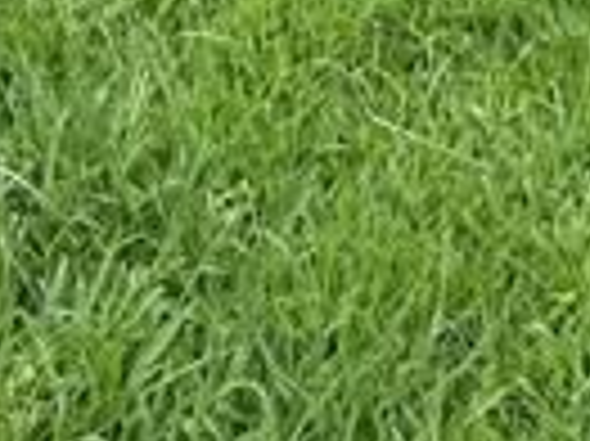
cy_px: -972
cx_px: 1275
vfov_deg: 6.9
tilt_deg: -6.8
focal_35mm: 188
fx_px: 3201
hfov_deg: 9.6
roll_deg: -1.8
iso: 100
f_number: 1.78
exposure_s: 1/1901
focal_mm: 6.76
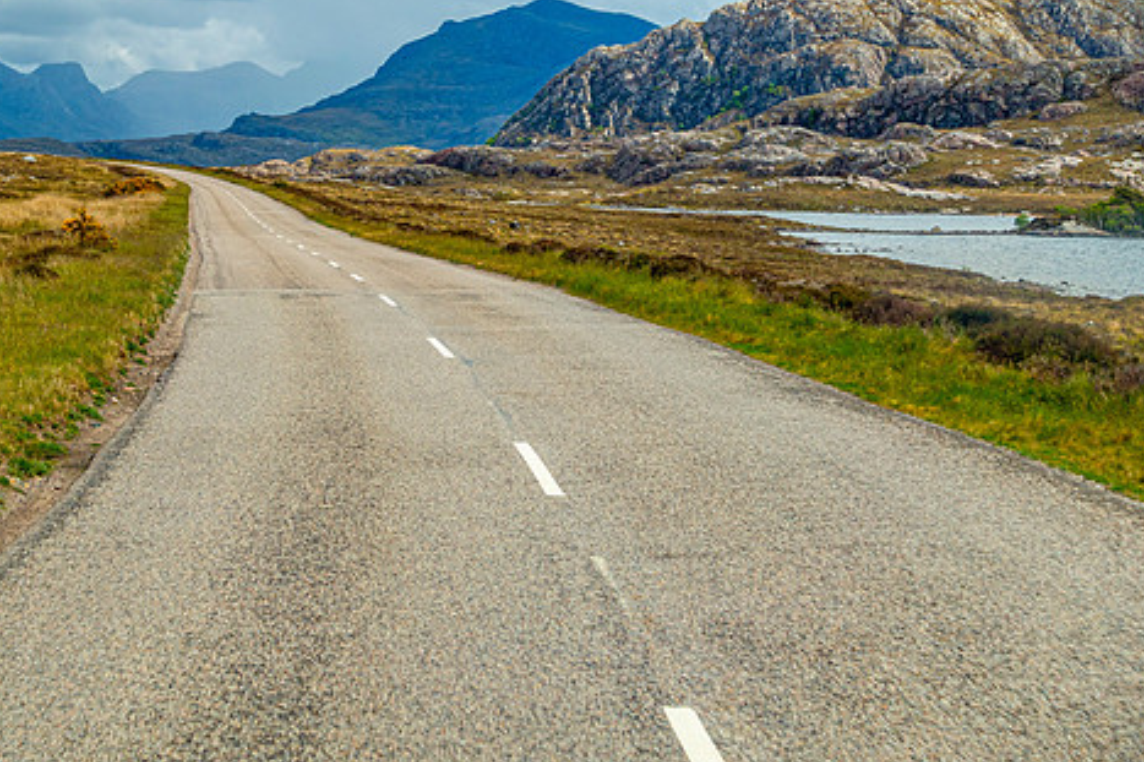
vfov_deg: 16.6
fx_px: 2605
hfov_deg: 24.8
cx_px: 536
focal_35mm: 82
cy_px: 300
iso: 125
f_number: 7.1
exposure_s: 1/250
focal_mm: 24.28
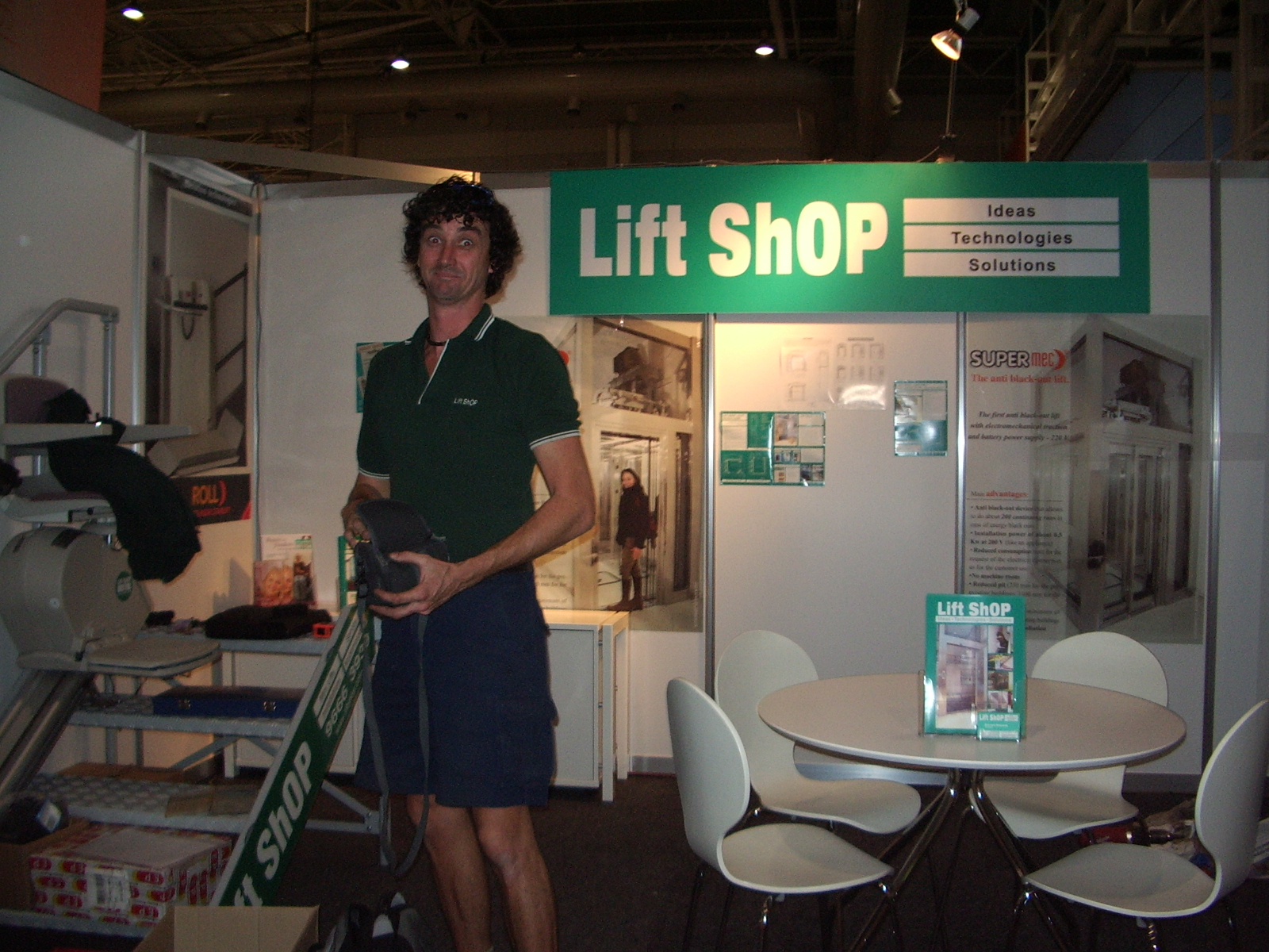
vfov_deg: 40.7
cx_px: 634
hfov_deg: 52.6
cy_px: 476
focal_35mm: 35
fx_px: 1283
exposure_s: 1/40
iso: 200
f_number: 2.6
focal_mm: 5.8
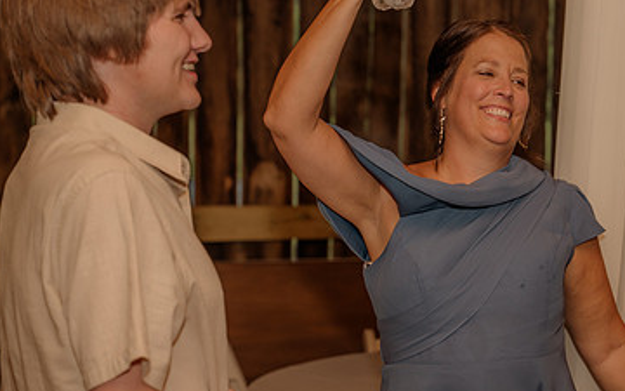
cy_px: 238
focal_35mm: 115
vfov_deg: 11.4
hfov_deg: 18.0
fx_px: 1959
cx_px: 483
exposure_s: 1/200
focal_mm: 70
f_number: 4
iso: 320
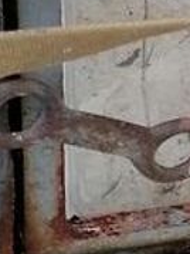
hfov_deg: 7.2
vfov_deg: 9.6
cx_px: 298
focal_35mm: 201
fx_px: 1473
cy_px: -126
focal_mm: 4.75
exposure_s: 1/50
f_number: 1.8
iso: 160
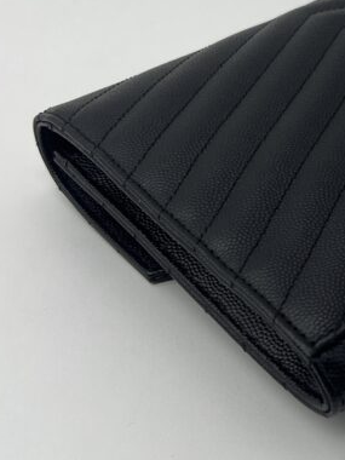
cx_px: 392
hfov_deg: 20.0
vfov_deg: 27.6
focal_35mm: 70
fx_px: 930
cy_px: 151
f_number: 1.5
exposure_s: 1/296
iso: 50
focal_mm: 5.7
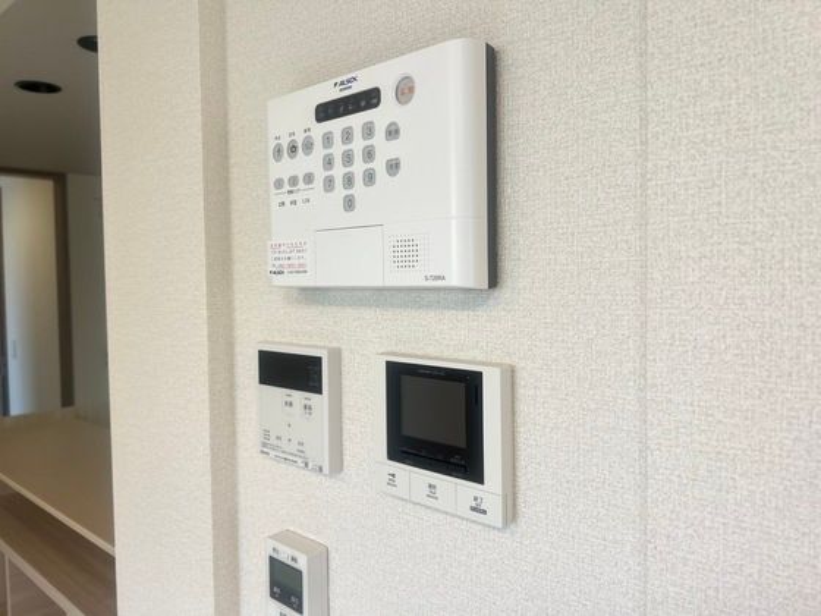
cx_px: 410
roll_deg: +0.9
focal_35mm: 26
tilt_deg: -1.8
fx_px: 617
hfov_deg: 67.3
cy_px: 308
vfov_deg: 53.1
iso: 40
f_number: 1.5
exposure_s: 1/121
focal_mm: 5.7
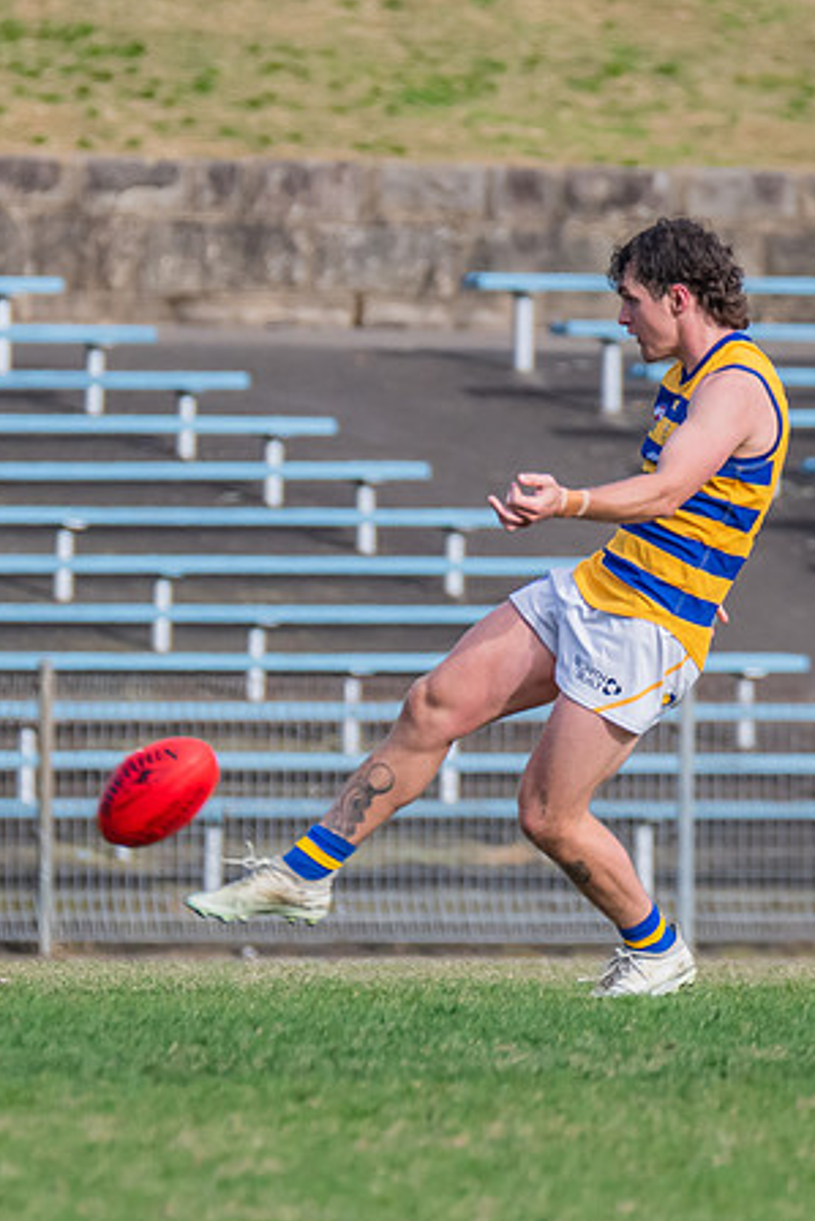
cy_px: 599
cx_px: 99
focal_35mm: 1161
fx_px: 39392
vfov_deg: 1.8
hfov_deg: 1.2
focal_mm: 420
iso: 800
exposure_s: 1/1600
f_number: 7.1
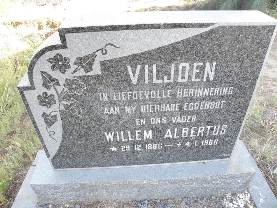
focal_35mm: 26
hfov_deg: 67.3
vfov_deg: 53.1
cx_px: 138
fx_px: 208
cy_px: 104
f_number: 3.2
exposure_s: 1/60
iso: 200
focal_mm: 4.6
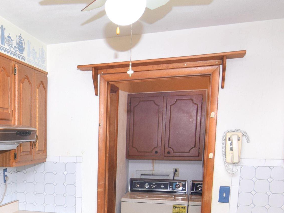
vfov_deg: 31.8
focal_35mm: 43
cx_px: 23
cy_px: 192
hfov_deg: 40.0
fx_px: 355
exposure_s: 1/100
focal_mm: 11
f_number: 5.6
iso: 800
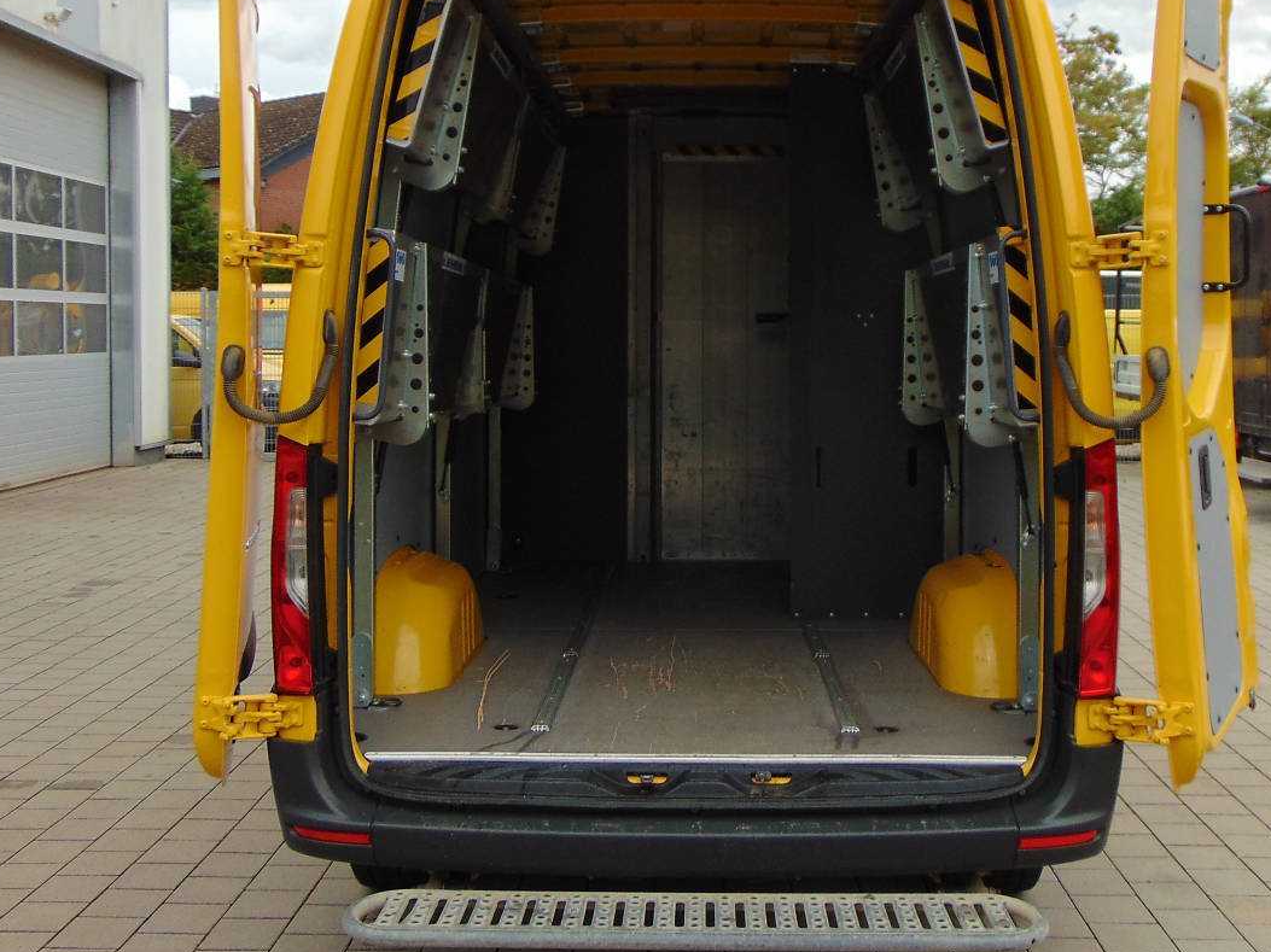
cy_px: 357
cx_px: 695
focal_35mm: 38
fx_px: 1395
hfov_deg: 48.9
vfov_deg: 37.5
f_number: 3
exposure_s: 1/500
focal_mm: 4.5
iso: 80
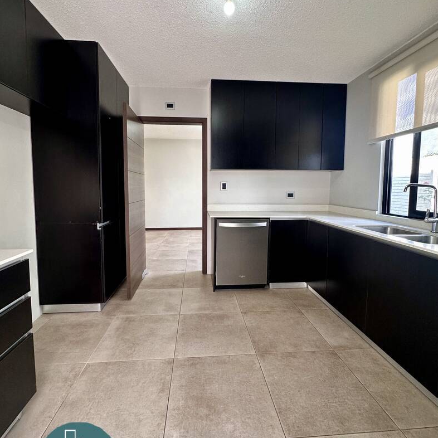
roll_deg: -0.7
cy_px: 206
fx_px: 243
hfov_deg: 84.0
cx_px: 216
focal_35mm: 17
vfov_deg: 83.9
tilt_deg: -3.6
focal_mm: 2.22
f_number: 2.2
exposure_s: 1/120
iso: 160
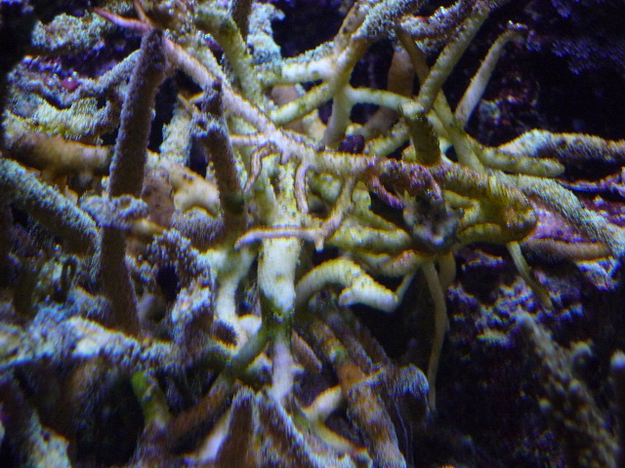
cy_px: 234
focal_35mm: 98
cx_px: 312
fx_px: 1769
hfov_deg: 20.0
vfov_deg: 15.1
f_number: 5.6
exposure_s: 1/60
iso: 400
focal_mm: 17.3
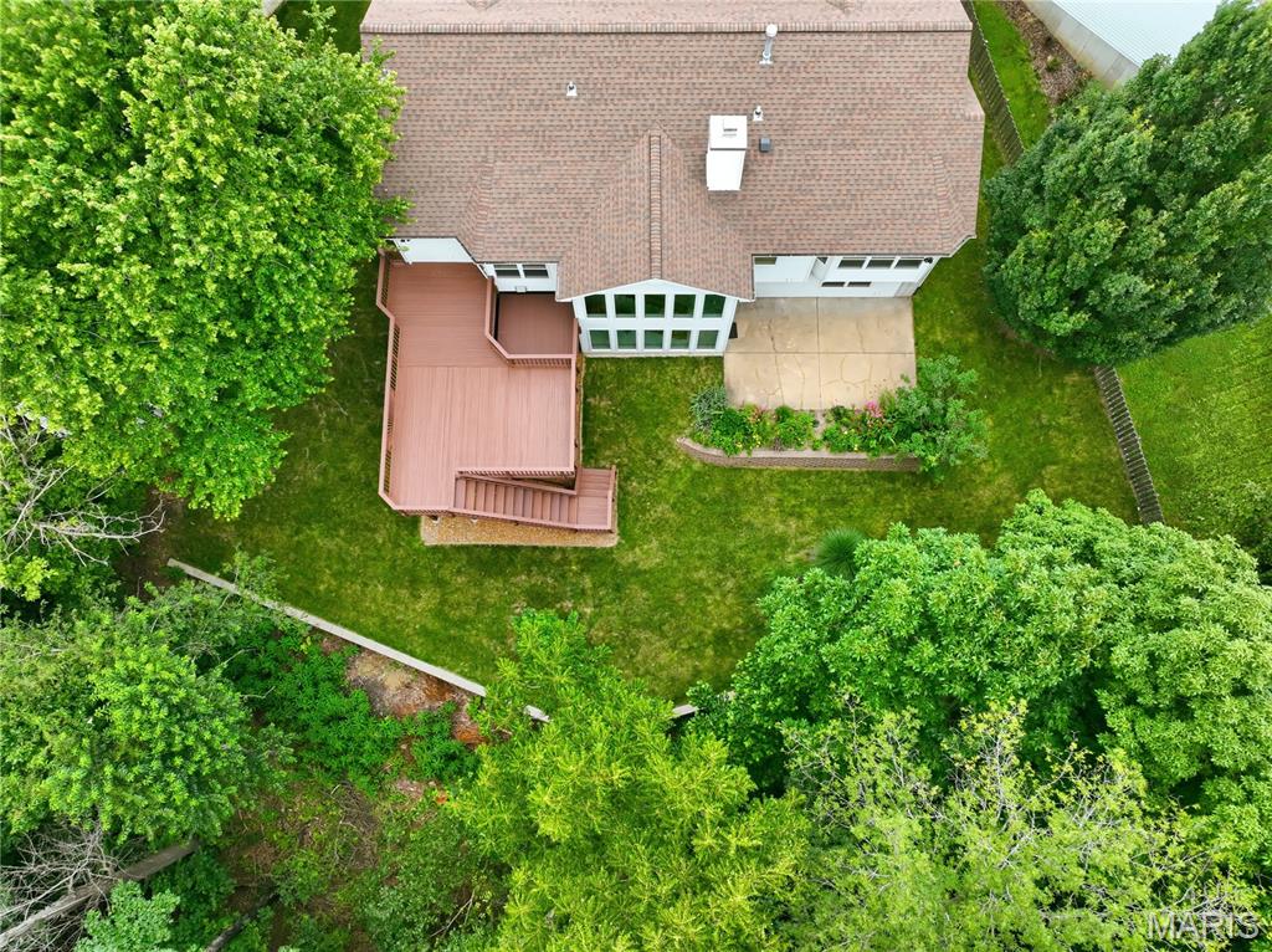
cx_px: 636
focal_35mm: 24
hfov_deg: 71.6
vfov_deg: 56.7
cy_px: 476
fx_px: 881
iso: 400
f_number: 4.5
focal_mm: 12.3
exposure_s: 1/500
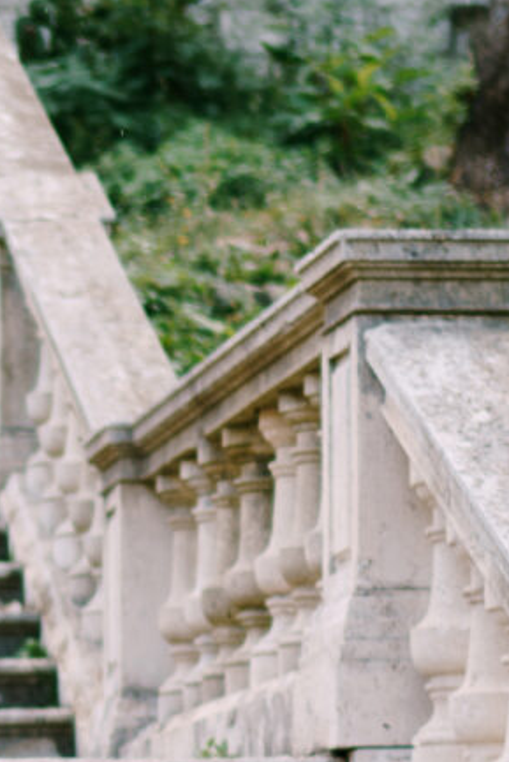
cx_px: -675
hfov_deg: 6.4
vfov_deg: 9.8
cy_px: 799
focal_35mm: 207
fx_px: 4386
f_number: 1.4
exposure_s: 1/640
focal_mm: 35
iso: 100
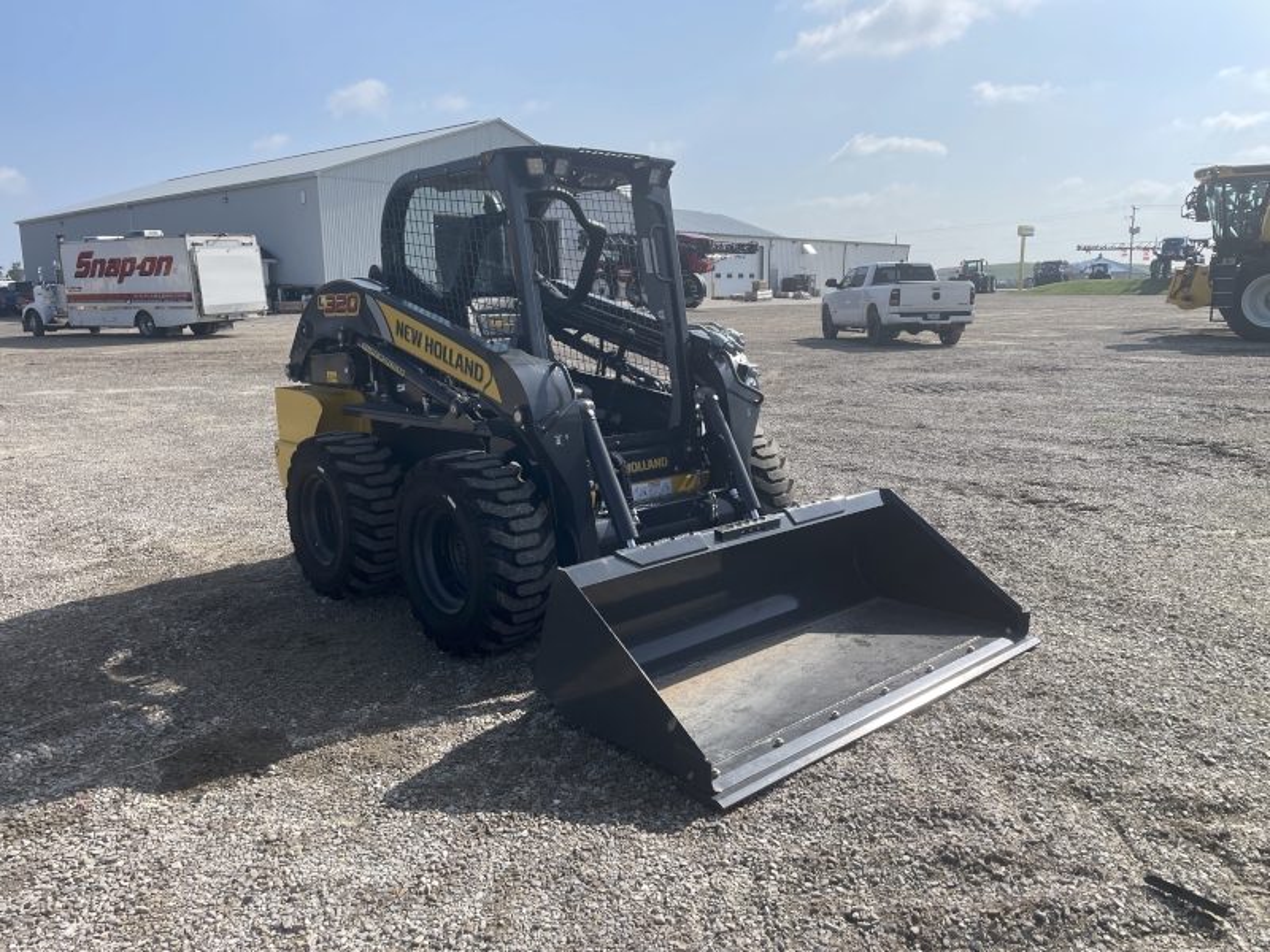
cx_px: 635
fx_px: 954
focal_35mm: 26
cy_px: 476
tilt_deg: -7.9
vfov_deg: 53.1
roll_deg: -0.2
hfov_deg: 67.3
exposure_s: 1/4831
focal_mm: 4.2
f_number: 1.6
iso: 32
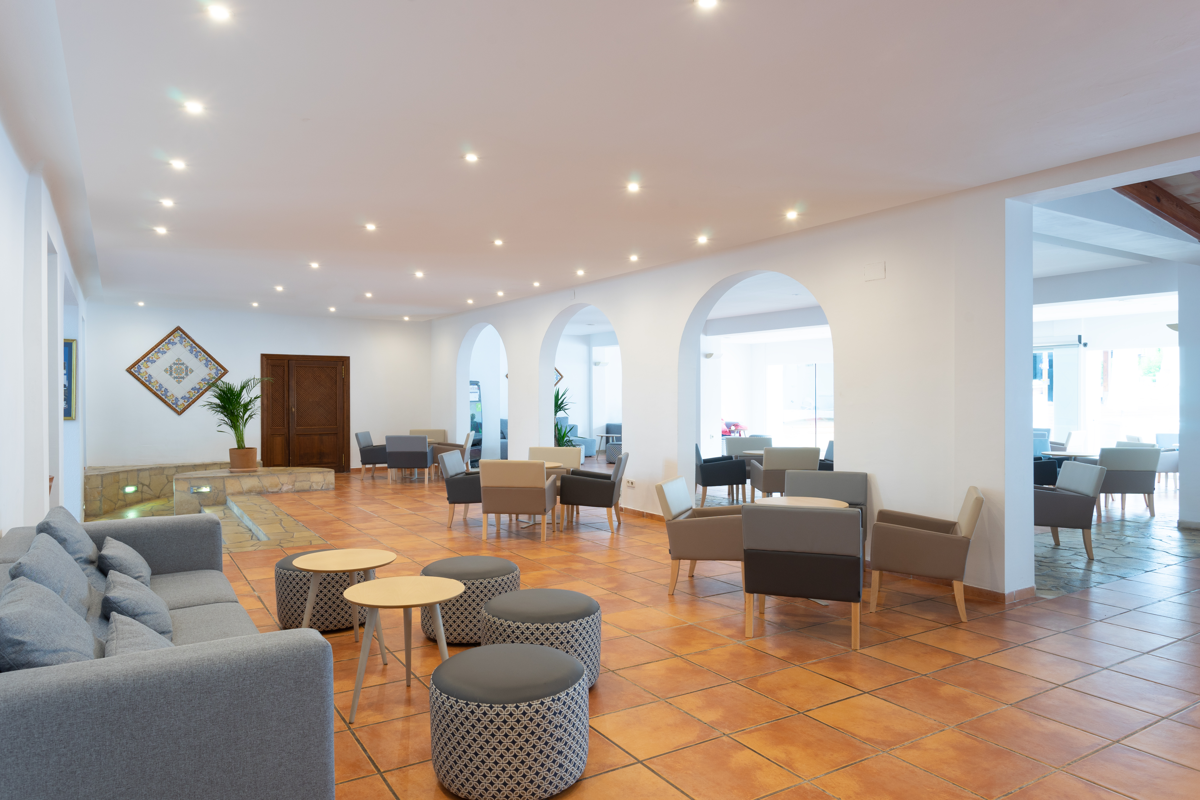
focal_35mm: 23
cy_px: 400
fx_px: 767
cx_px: 600
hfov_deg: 76.1
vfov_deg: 55.1
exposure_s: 1/2
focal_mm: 23
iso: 100
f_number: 11
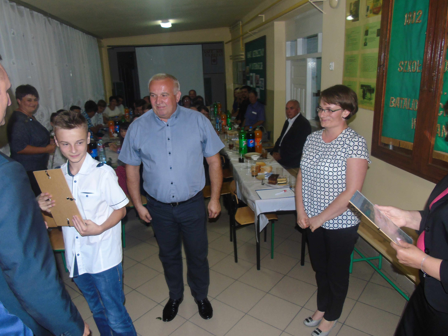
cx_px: 218
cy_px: 171
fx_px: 336
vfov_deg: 53.1
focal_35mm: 26
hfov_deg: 67.3
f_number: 3.4
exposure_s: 1/30
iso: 200
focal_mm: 4.4
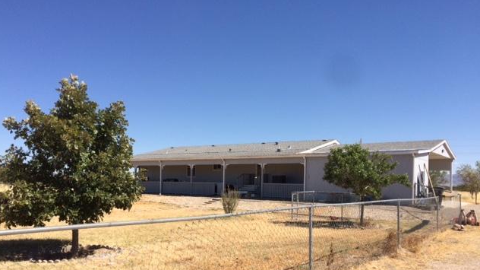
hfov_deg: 61.0
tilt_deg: -1.1
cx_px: 238
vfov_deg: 36.3
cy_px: 180
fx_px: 407
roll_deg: -1.1
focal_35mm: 32
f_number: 2.2
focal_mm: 4.15
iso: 32
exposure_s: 1/2564
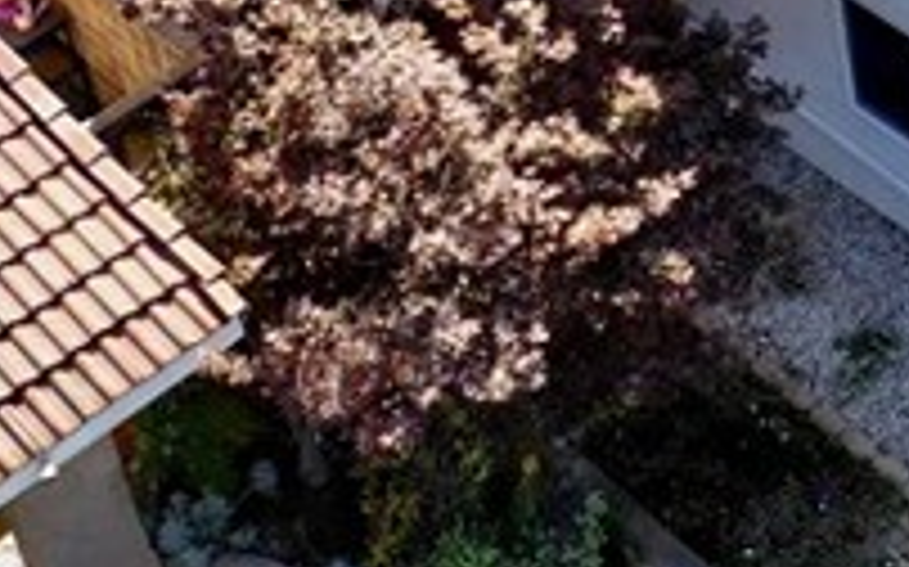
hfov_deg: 13.3
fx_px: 3590
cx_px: 1503
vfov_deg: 8.5
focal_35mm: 145
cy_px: -596
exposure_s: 1/160
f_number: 4.5
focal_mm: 10.26
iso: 100
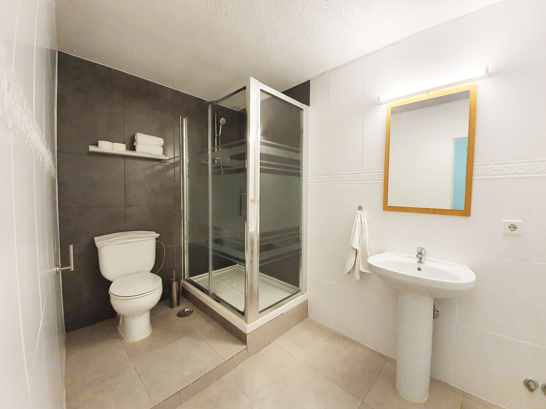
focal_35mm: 13
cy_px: 204
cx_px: 273
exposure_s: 1/50
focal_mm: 1.8
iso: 320
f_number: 2.2
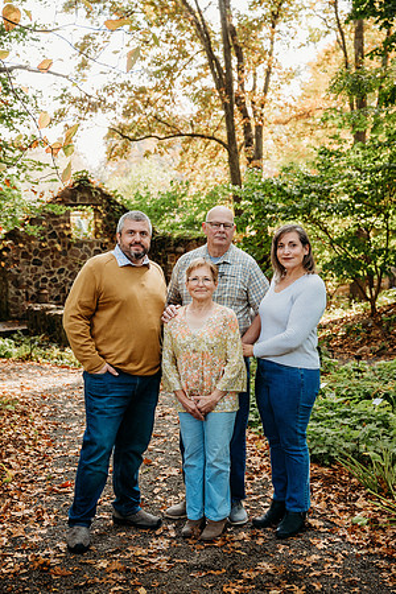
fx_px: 726
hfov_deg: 30.5
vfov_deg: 44.5
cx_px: 198
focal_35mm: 44
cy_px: 297
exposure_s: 1/250
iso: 500
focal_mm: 44
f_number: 4.5
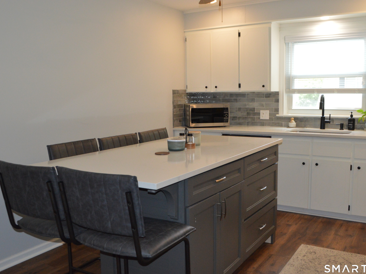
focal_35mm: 36
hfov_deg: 51.3
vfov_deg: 39.7
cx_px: 178
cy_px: 138
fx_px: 381
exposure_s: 1/100
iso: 1600
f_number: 5.6
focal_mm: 22
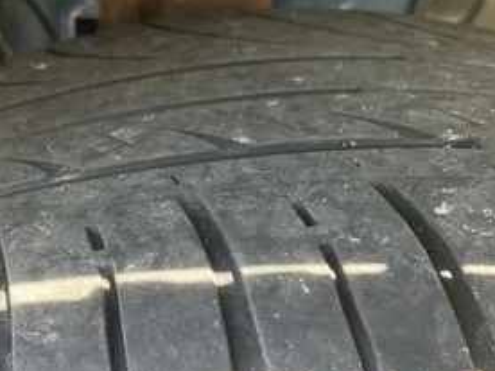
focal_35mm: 42
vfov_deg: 33.9
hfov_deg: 44.0
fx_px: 601
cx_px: 156
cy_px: 263
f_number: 1.8
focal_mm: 3
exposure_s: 1/64
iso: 64
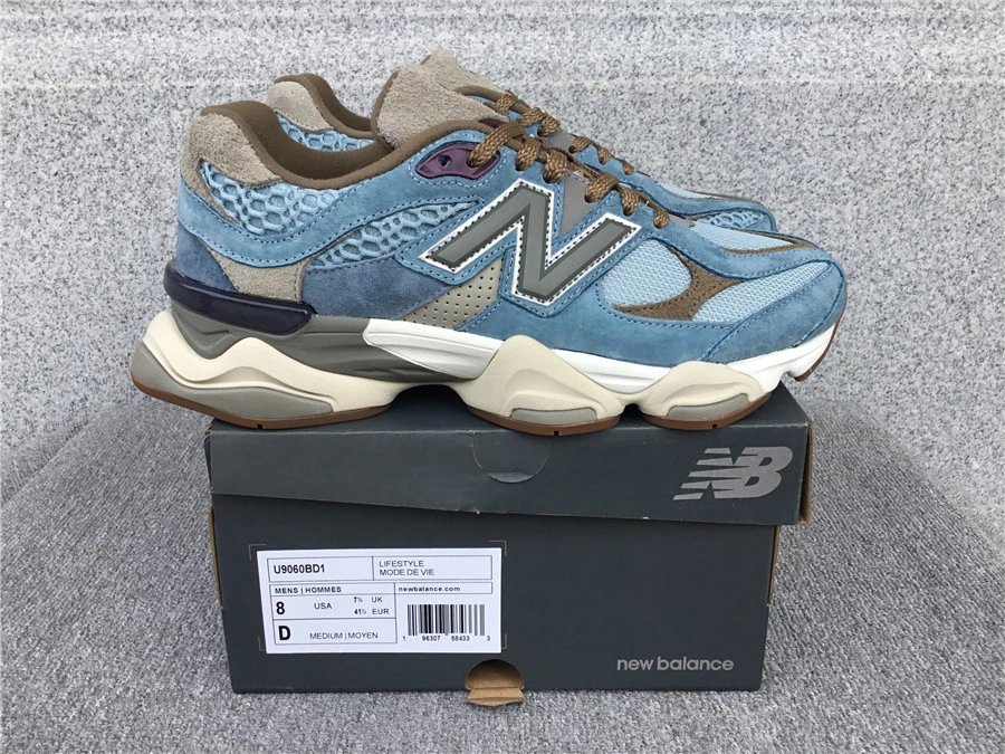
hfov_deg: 58.4
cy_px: 377
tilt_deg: -20.6
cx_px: 502
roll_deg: +0.7
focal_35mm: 31
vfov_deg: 45.4
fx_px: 900
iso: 25
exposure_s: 1/503
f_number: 2.4
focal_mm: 3.3
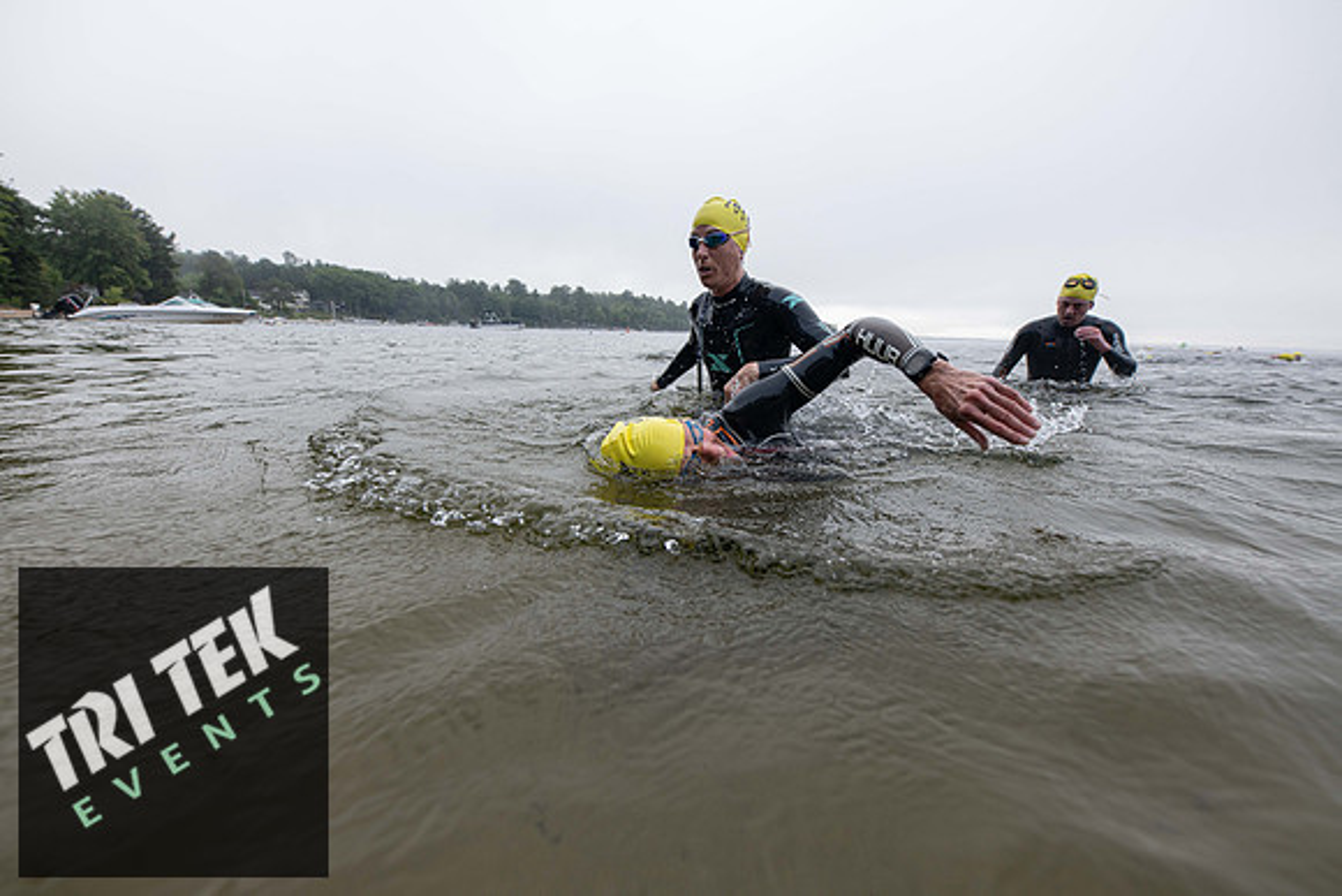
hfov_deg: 104.2
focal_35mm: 14
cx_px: 671
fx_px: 522
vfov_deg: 81.2
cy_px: 448
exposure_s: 1/640
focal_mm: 14
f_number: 4
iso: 400
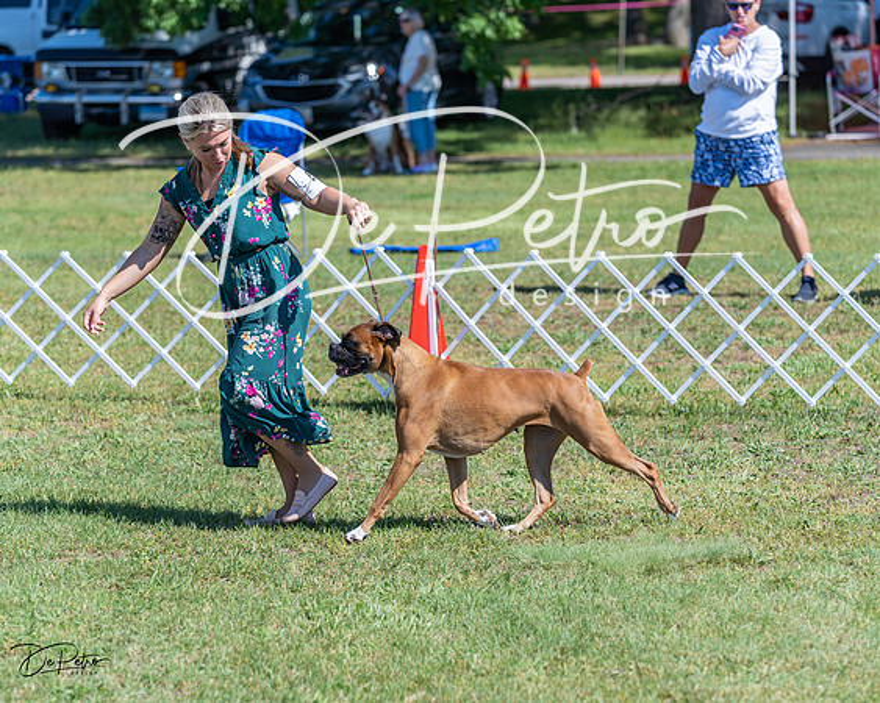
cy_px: 352
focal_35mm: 144
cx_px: 440
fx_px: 3753
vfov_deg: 10.7
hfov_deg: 13.4
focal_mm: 128
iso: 100
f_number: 4
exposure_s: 1/1000
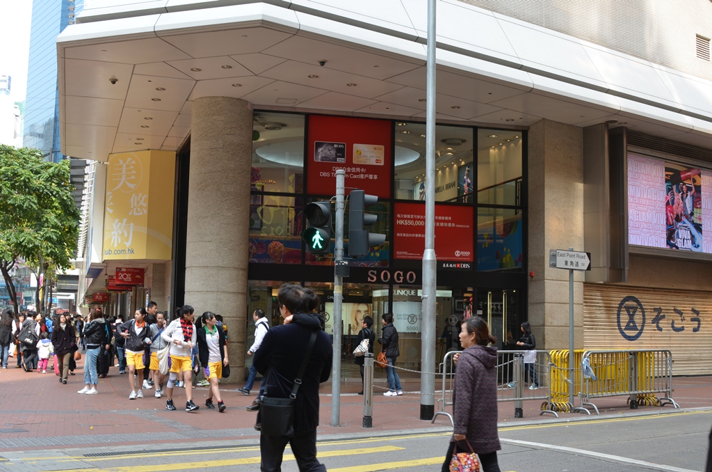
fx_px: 829
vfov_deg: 31.7
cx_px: 356
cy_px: 236
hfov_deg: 46.5
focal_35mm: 42
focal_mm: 28
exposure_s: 1/125
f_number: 5.6
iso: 200
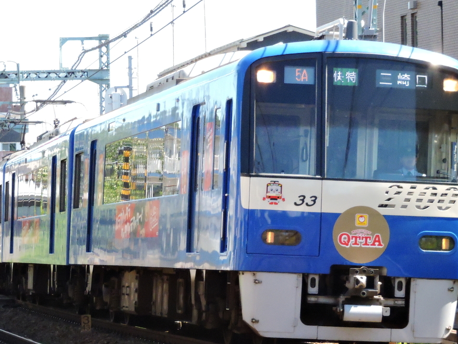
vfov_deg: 7.2
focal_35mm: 205
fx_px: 2713
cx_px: 208
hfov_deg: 9.6
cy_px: 164
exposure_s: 1/1600
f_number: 5.2
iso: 1600
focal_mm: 26.9
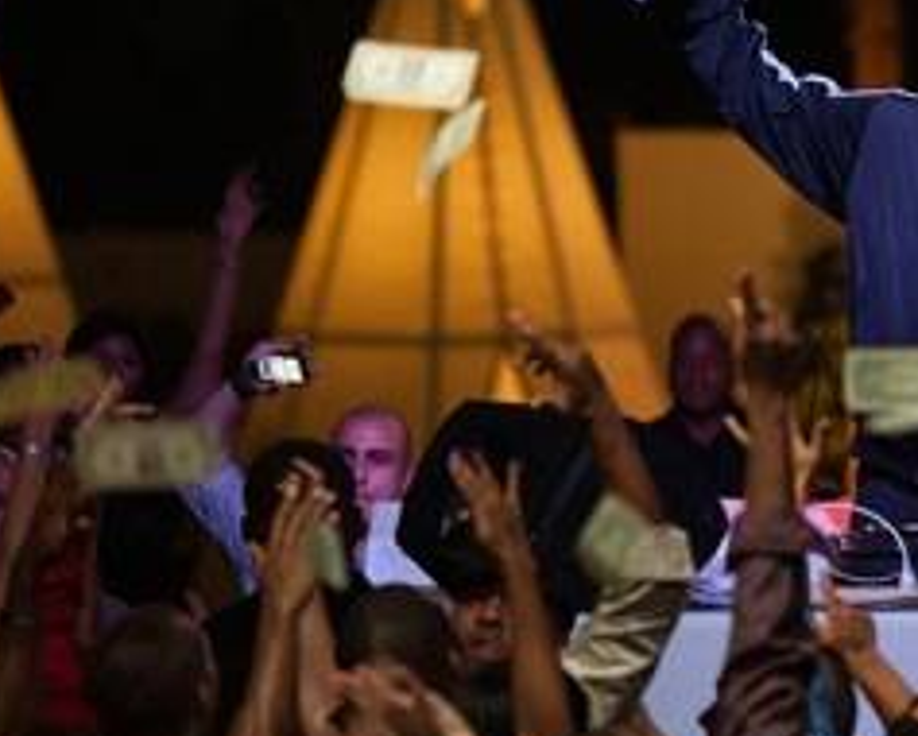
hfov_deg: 6.1
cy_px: 314
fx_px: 8565
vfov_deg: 4.9
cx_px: 992
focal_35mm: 315
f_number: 2.8
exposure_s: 1/100
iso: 3200
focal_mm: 135
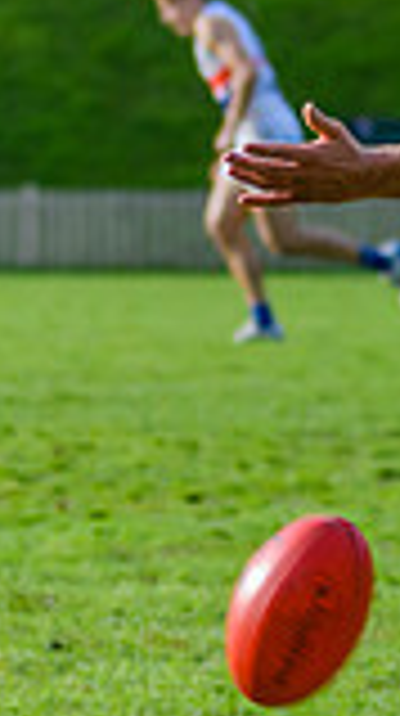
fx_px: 14592
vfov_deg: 2.8
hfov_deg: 1.6
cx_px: 360
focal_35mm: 771
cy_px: 431
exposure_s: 1/1600
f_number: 5
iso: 900
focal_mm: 150
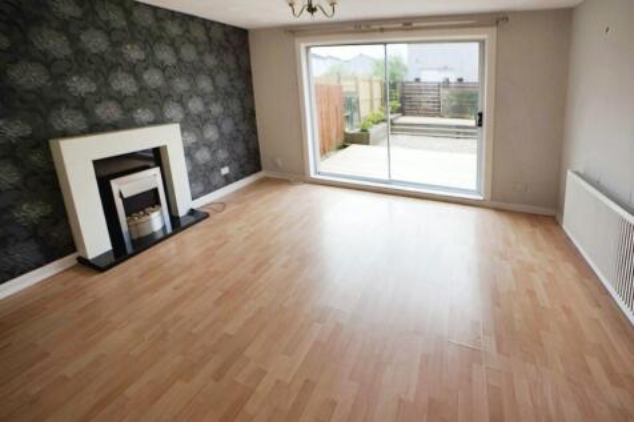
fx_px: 282
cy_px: 211
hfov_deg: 96.8
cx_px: 317
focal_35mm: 16
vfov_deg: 73.7
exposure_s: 1/200
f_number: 4.5
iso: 100
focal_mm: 16
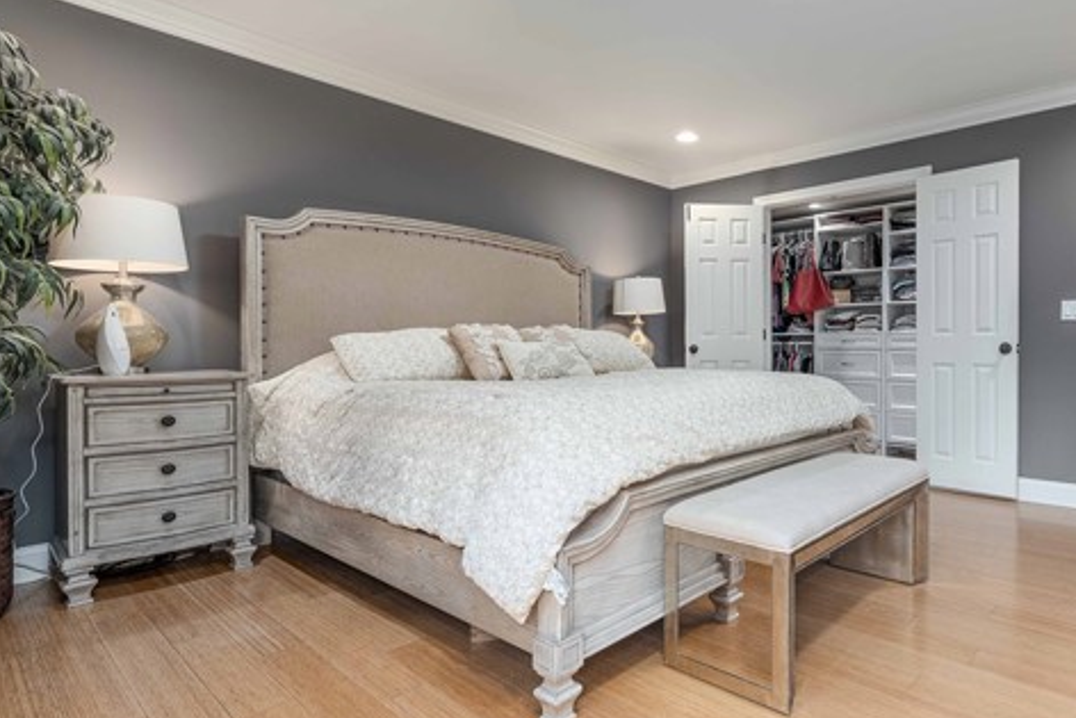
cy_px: 354
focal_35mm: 19
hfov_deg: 84.4
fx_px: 568
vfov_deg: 64.6
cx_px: 702
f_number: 6.3
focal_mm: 14
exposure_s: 1/4
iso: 250
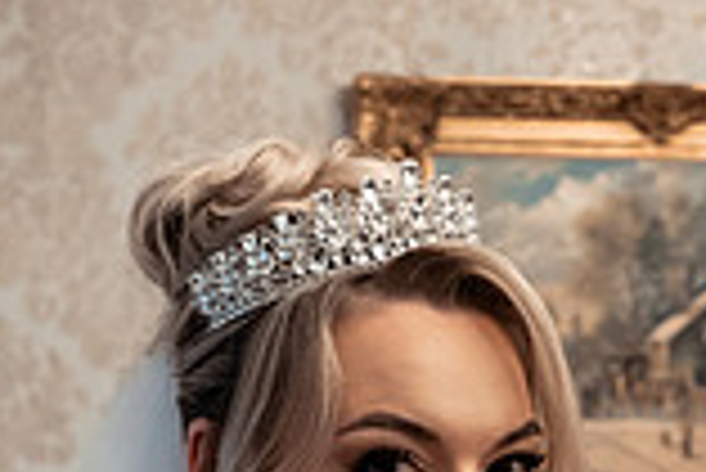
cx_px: 873
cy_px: 712
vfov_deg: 10.9
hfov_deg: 16.2
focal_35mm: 121
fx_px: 2375
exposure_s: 1/200
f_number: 3.2
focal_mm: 31
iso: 3200
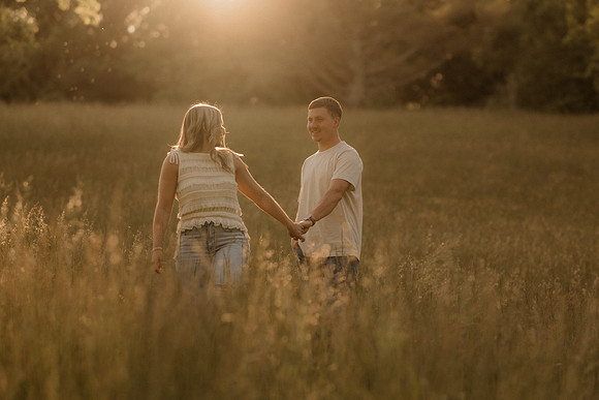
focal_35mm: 99
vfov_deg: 13.9
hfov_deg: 20.6
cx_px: 348
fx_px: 1644
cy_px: 232
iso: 250
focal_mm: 85
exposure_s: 1/1000
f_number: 2
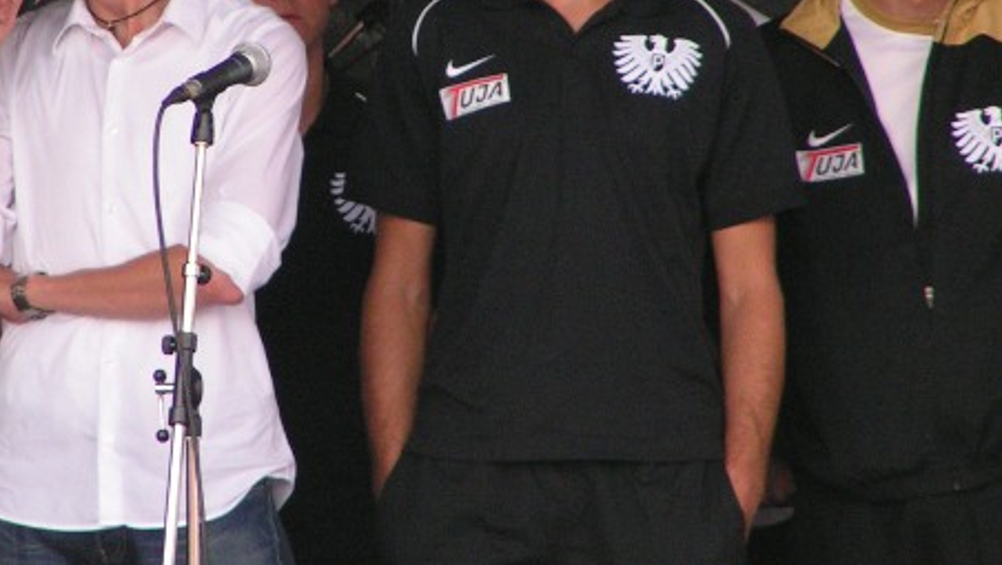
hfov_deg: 2.9
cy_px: 89
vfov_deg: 1.7
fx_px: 19462
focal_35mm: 732
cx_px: 297
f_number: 3.5
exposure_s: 1/200
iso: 200
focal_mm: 58
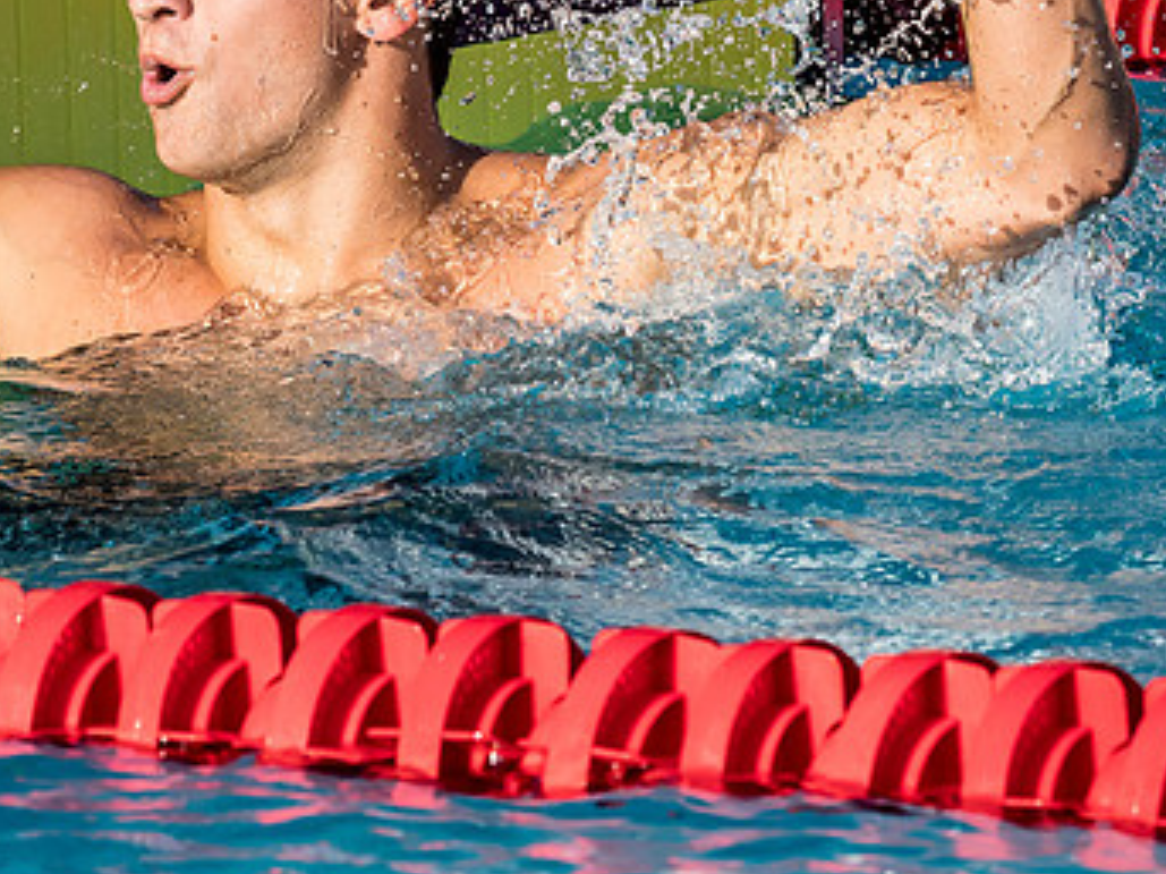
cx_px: 359
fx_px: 29093
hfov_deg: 2.3
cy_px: 363
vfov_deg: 1.7
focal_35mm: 864
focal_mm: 200
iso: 640
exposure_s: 1/1250
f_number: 6.3
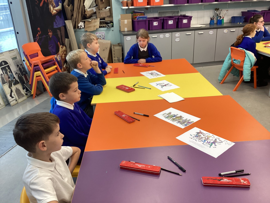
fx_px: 242
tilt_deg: -23.9
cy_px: 102
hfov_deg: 58.4
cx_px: 135
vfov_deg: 45.4
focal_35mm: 31
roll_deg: +2.1
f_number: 2.4
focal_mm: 3.3
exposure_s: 1/60
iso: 80
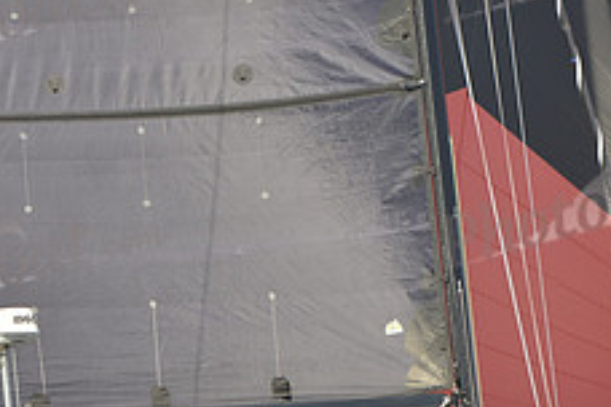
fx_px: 7128
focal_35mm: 420
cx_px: 303
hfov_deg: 4.9
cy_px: 376
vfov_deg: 3.3
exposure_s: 1/1250
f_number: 6.3
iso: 200
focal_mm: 165
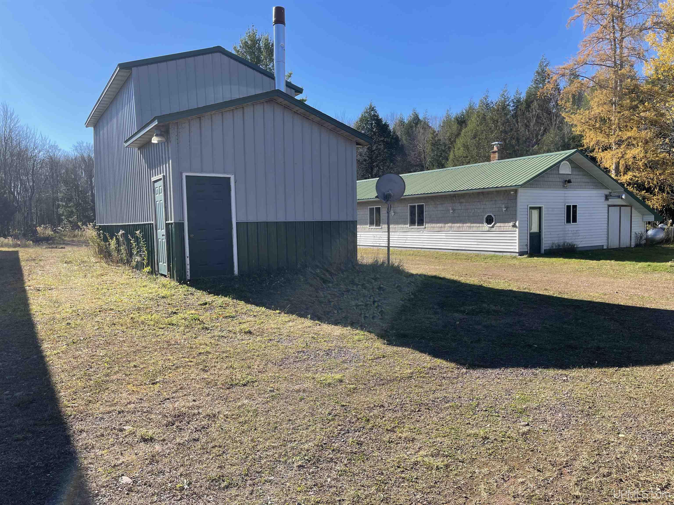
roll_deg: +1.3
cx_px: 337
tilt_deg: -4.8
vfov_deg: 54.9
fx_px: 487
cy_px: 252
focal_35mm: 25
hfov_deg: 69.4
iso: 32
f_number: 1.6
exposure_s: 1/1946
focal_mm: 5.1
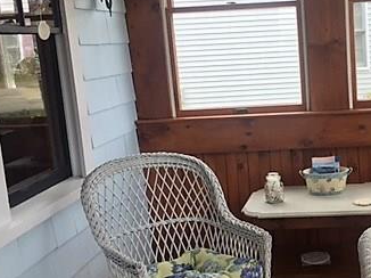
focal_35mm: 57
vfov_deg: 25.6
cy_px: 156
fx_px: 610
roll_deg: +2.3
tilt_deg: -9.8
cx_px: 313
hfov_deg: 32.6
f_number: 2.2
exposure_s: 1/120
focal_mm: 4.15
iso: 40
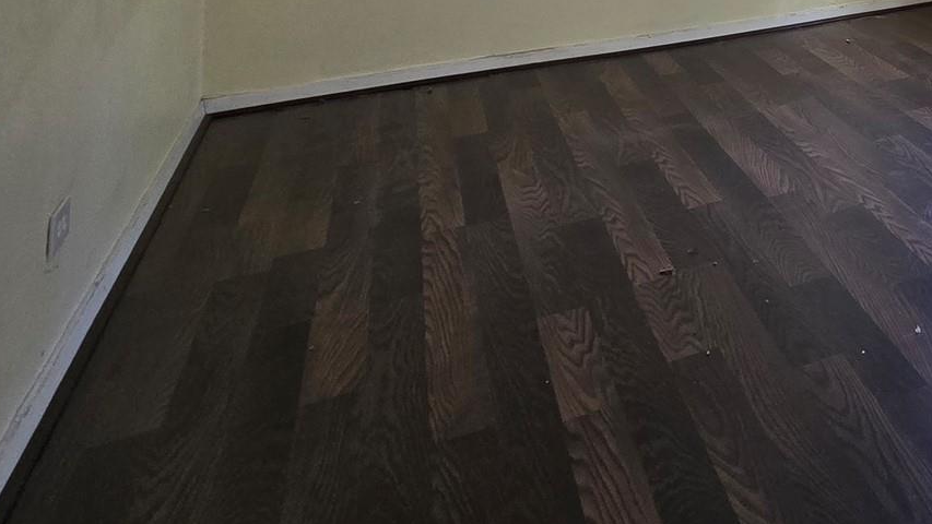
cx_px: 934
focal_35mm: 34
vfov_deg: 26.1
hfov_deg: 47.9
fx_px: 840
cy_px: -250
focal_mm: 2.2
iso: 64
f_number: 2.2
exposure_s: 1/60
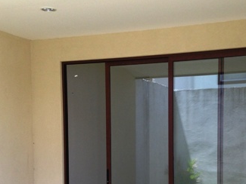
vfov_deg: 22.1
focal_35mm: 65
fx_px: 462
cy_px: 164
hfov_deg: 29.7
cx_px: 156
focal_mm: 4.12
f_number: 2.4
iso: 50
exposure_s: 1/205
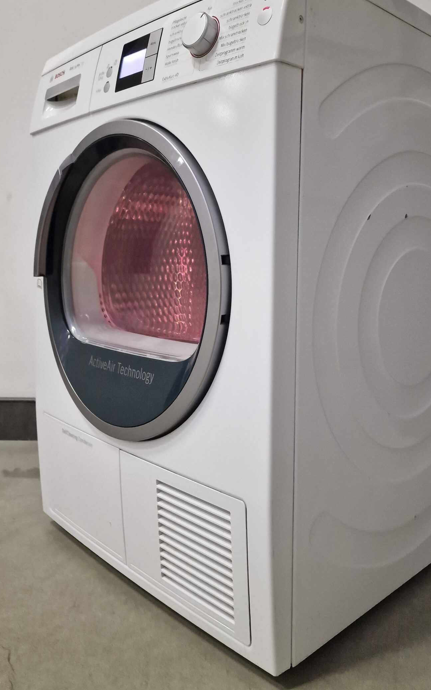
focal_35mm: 30
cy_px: 287
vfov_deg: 62.5
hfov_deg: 41.7
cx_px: 250
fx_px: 564
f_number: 1.8
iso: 640
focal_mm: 6.4
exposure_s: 1/50
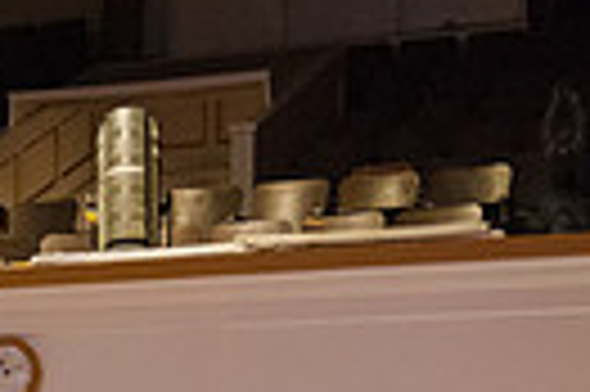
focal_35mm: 155
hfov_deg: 12.6
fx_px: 2537
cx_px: -311
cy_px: 809
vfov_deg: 8.3
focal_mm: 35
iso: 4000
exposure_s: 1/160
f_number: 2.8
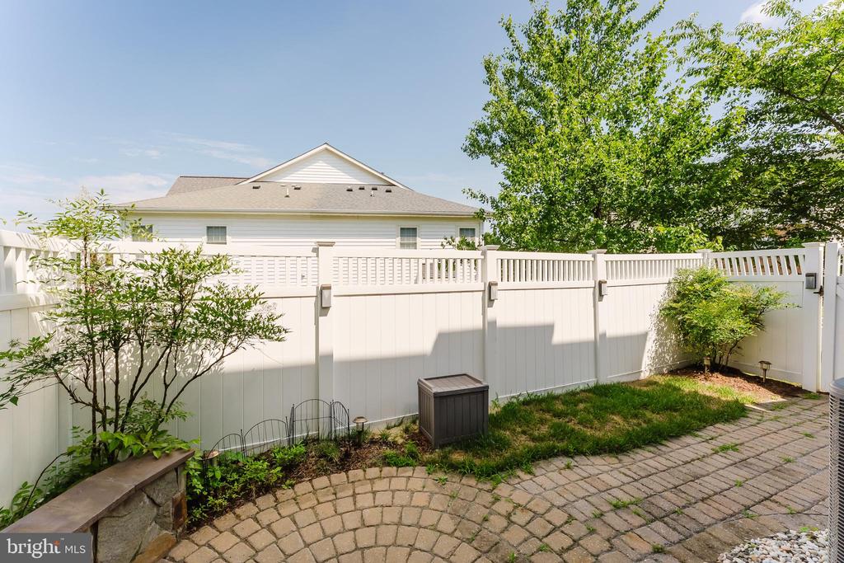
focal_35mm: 14
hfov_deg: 104.2
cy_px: 282
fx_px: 328
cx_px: 422
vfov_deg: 81.2
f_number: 9
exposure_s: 1/8000
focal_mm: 14
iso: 800
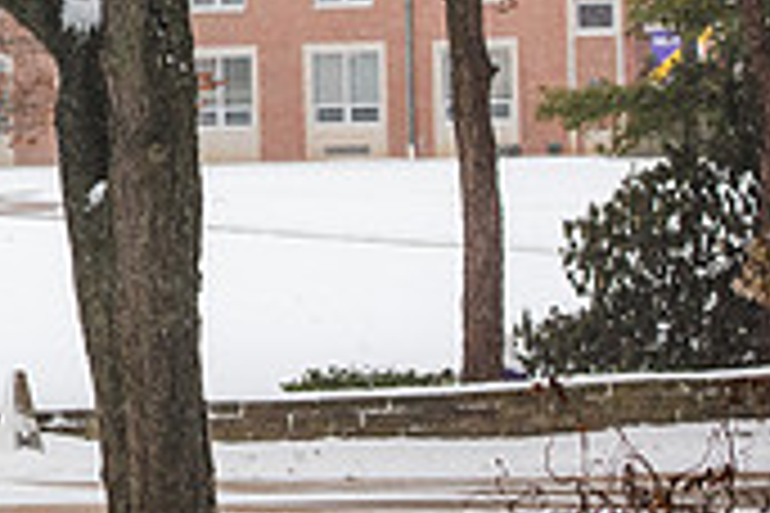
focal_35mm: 332
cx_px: -446
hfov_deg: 6.1
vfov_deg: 4.1
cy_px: -137
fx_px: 7101
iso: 500
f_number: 5
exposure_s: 1/250
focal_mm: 98
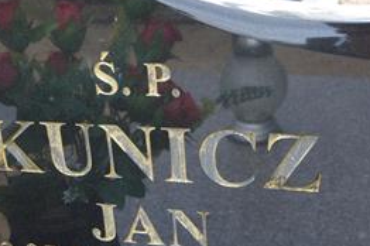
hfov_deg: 30.5
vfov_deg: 19.8
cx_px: 186
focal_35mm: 66
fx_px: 677
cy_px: 263
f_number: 5.6
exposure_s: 1/125
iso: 400
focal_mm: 18
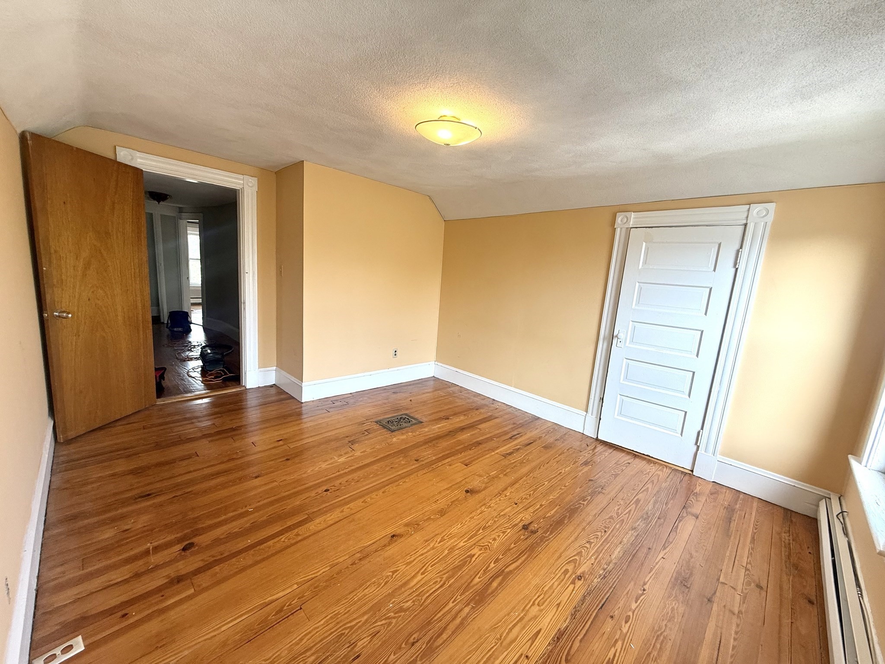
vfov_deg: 85.7
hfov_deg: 102.1
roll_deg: -4.8
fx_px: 358
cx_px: 442
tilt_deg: -10.9
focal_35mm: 14
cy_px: 332
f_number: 2.2
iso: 125
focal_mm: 2.22
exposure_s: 1/120
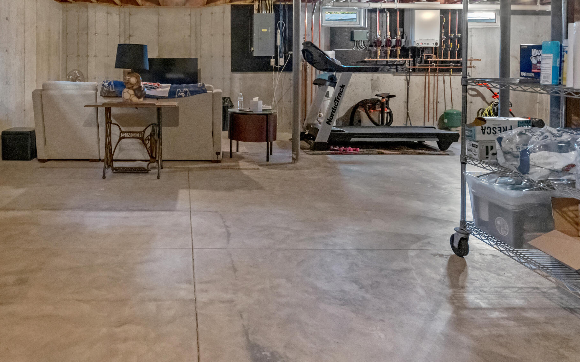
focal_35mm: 27
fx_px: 427
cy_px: 76
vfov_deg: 44.0
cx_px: 182
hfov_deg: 66.1
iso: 12800
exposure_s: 1/30
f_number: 8
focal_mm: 16
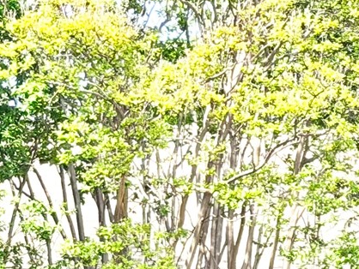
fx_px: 2439
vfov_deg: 6.3
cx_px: -8
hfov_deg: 8.4
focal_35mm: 235
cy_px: 356
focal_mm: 6.76
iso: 80
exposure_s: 1/1543
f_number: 1.78
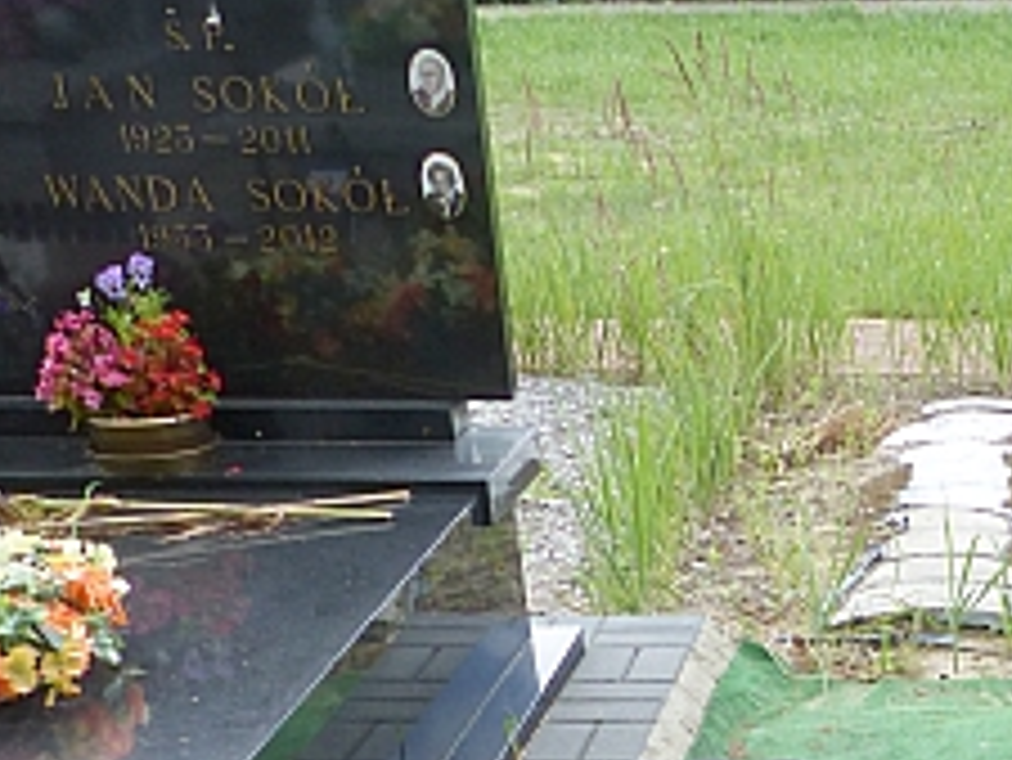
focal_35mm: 71
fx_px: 2077
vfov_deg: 18.8
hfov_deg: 25.1
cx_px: 1160
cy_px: 1057
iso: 100
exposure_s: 1/160
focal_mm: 4.5
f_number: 4
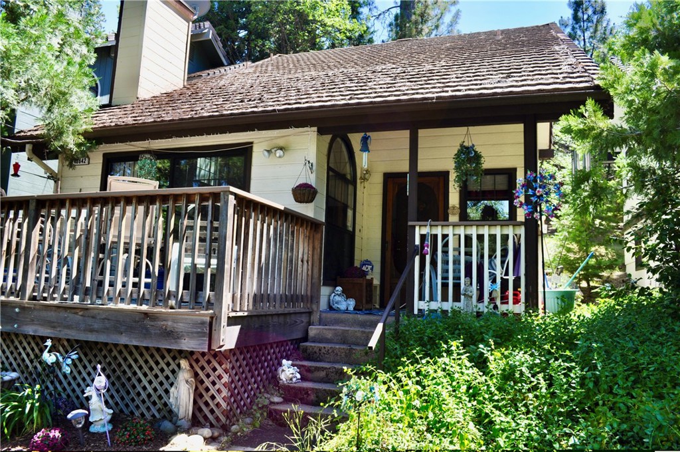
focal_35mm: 27
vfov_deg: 47.8
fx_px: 509
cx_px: 340
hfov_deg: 67.4
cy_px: 226
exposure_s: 1/160
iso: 200
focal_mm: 18
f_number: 6.3
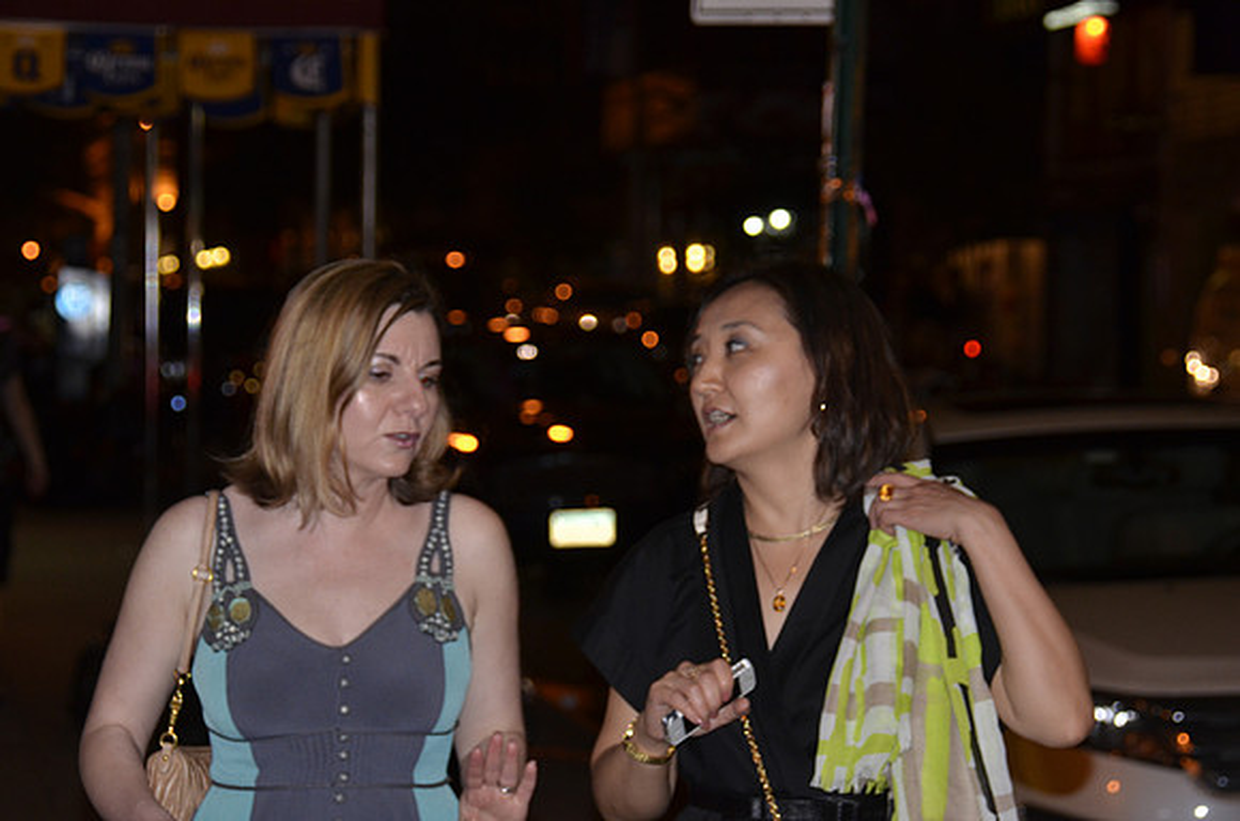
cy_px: 410
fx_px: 4434
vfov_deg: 10.6
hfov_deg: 15.9
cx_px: 620
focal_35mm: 129
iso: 800
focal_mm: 86
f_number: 5.6
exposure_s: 1/60
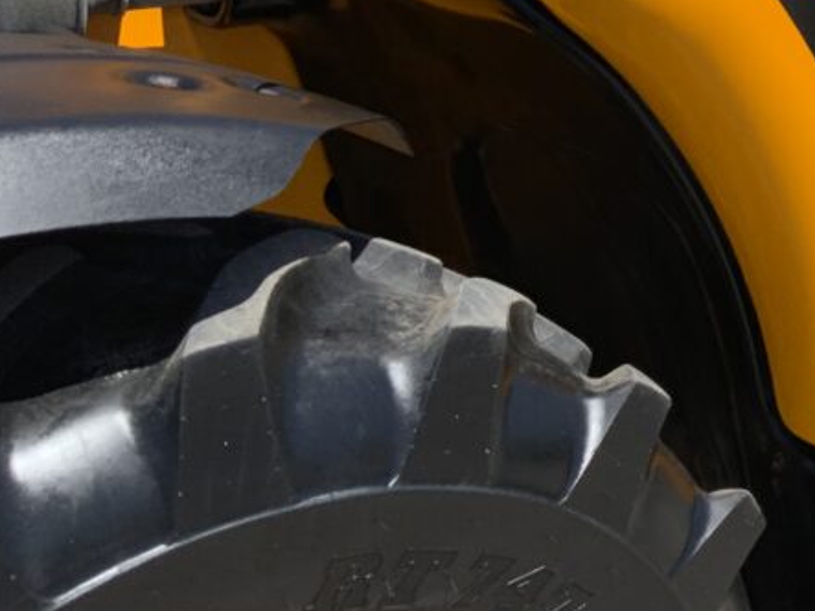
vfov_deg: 21.7
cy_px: 131
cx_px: 929
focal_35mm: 67
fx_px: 1577
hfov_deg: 26.4
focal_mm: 3
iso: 16
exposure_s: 1/1577
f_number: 1.8
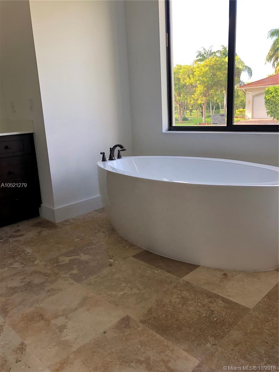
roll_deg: +3.1
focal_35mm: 28
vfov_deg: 63.4
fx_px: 301
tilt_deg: -12.7
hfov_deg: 49.7
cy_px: 186
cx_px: 140
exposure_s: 1/120
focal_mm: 3.99
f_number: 1.8
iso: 64
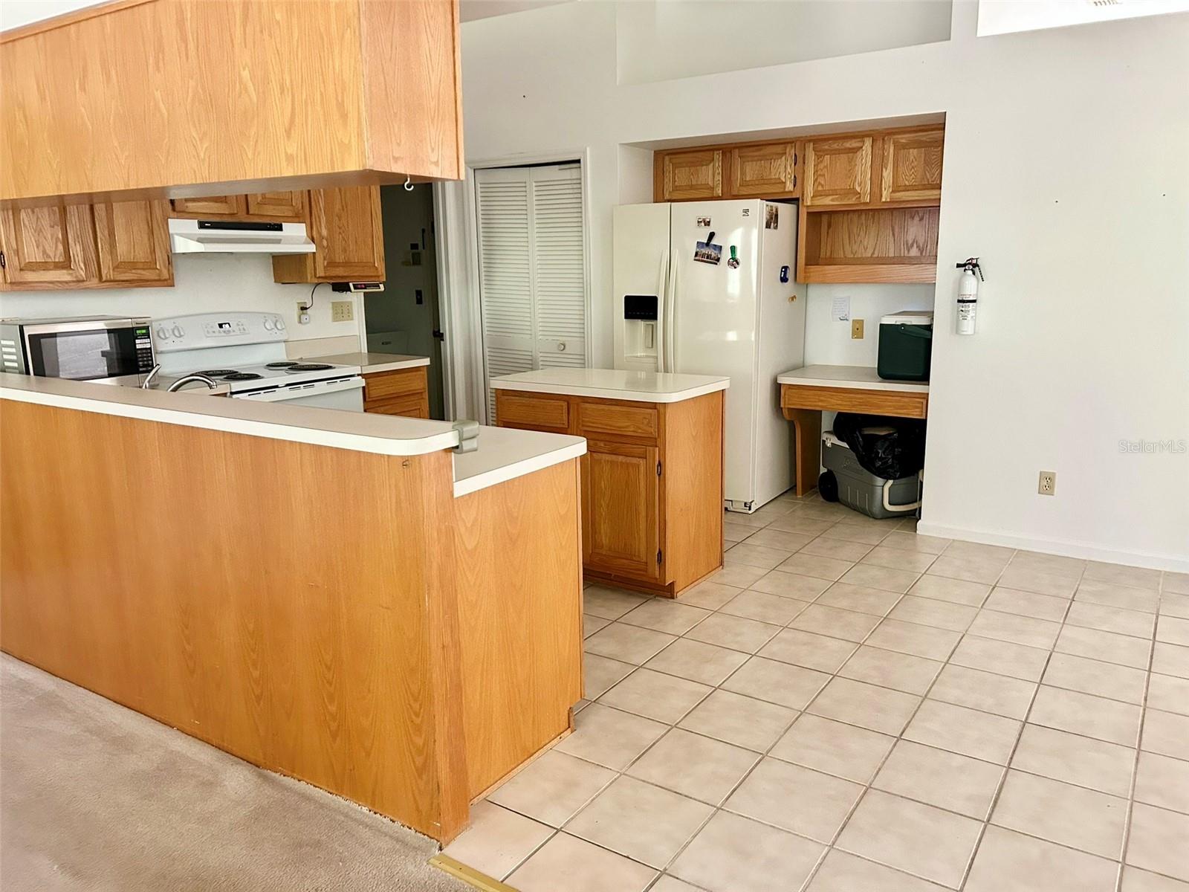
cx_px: 594
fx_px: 893
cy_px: 446
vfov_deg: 53.1
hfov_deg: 67.3
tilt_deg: -10.9
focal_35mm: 26
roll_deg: +1.7
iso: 400
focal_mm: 5.7
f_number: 1.5
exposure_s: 1/60
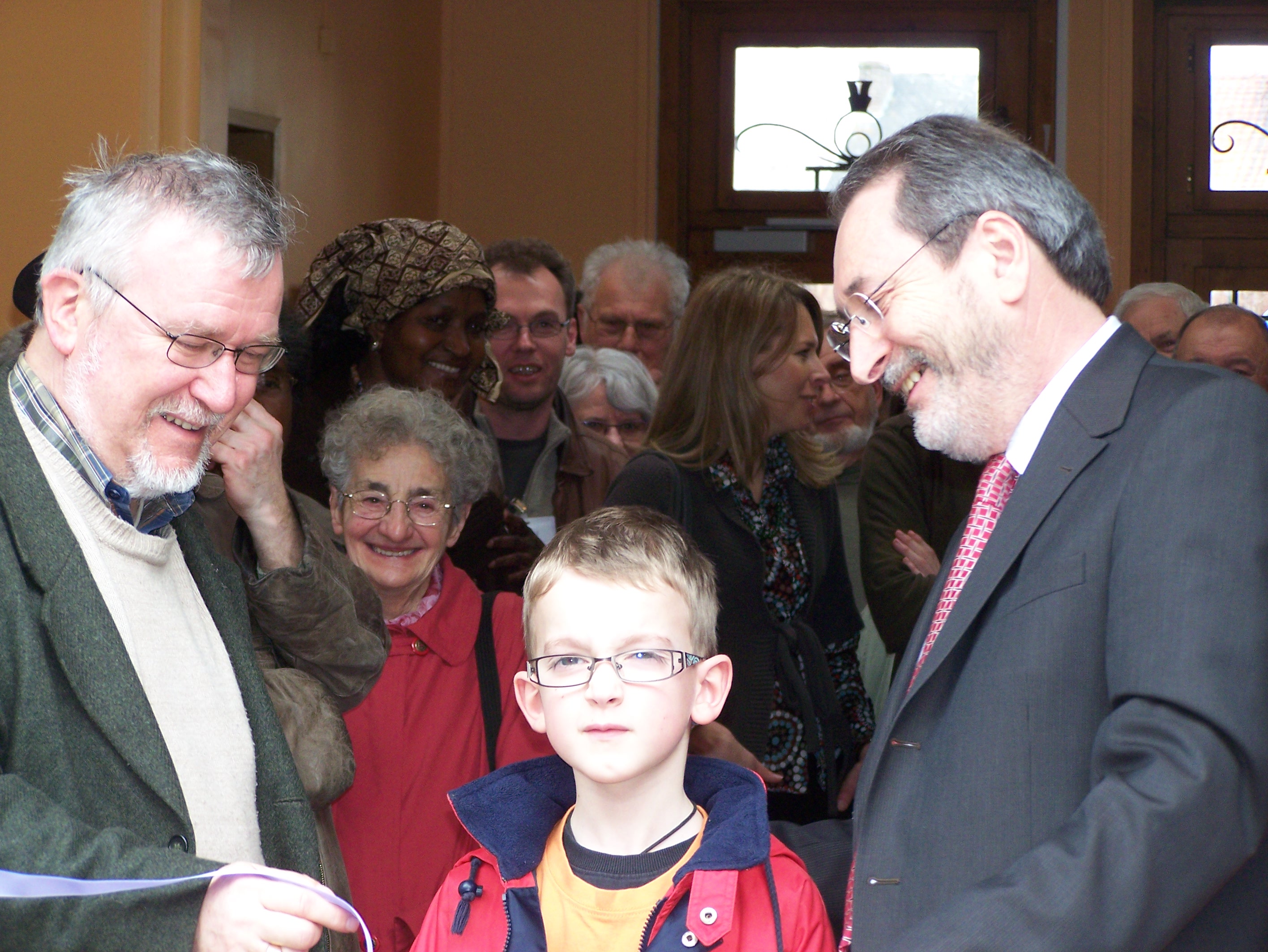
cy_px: 476
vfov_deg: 11.6
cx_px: 634
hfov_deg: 15.4
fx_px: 4692
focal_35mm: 128
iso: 160
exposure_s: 1/100
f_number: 3.2
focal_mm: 21.2
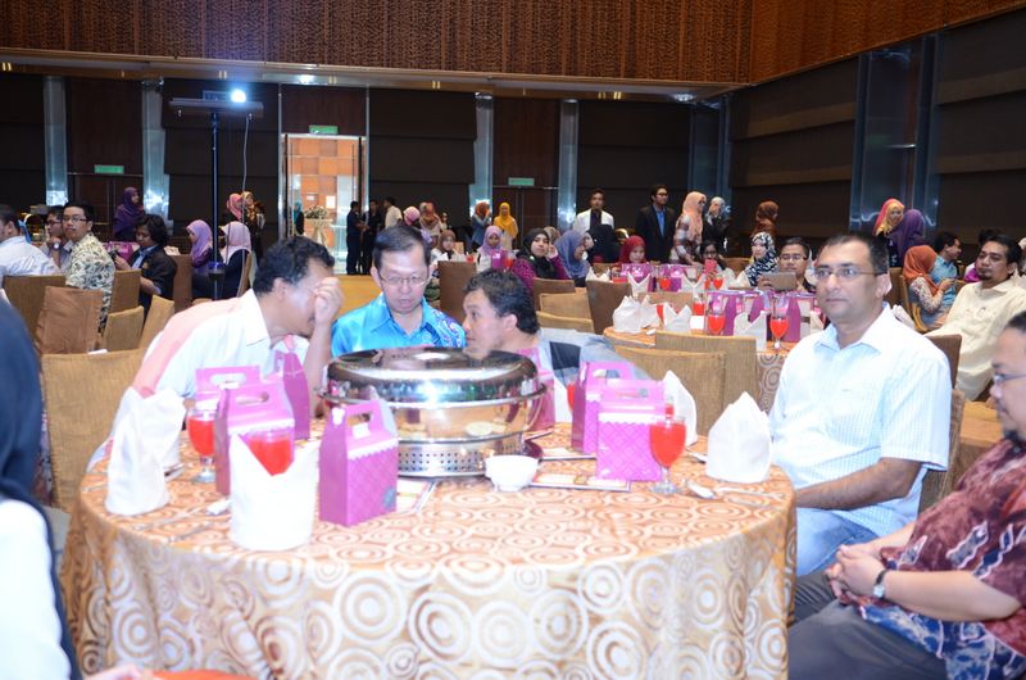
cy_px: 340
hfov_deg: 49.6
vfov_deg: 34.1
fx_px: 1109
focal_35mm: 39
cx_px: 513
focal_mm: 26
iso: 1250
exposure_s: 1/60
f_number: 2.8
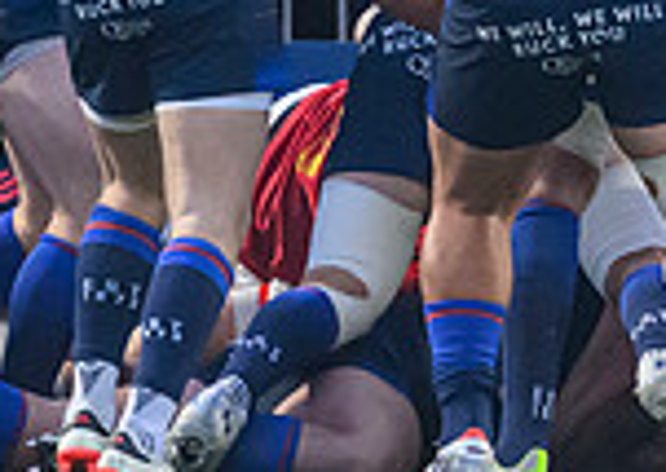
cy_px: 332
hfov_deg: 0.6
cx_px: 1115
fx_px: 66233
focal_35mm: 3511
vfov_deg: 0.4
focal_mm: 560
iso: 5000
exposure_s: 1/1000
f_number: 4
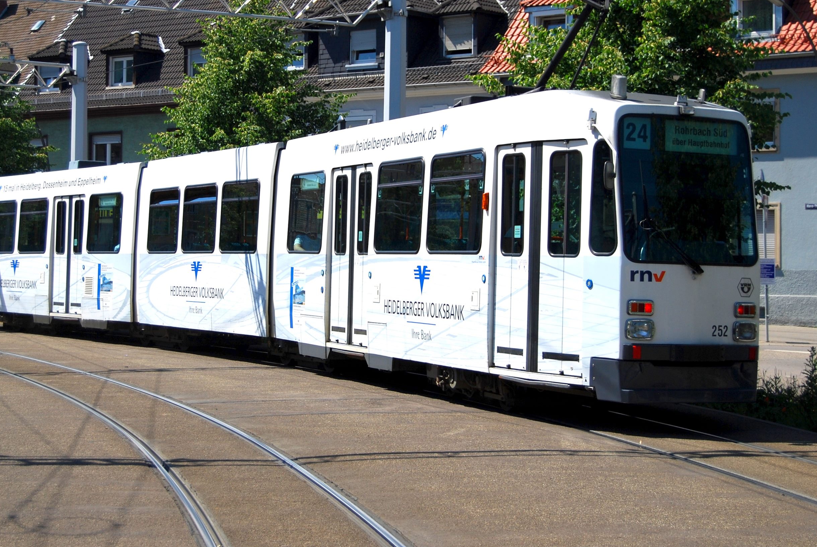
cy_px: 230
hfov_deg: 28.8
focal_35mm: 70
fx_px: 1591
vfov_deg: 19.5
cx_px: 368
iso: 110
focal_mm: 38
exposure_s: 1/1000
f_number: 5
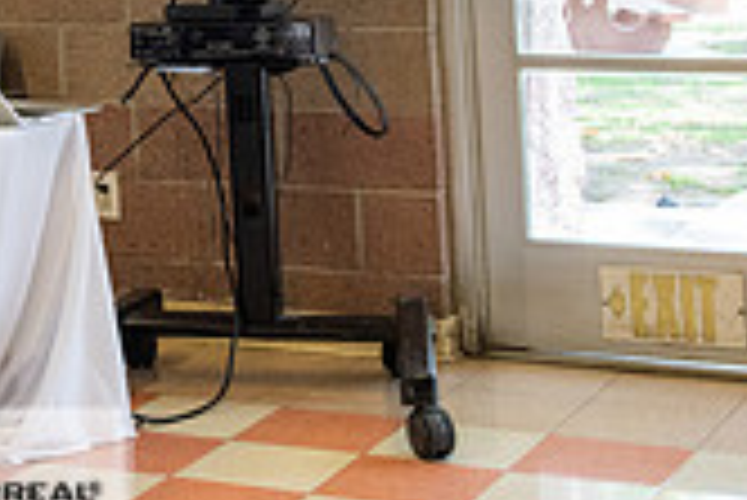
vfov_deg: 11.8
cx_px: -148
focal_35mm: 112
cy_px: -214
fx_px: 2326
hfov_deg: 17.4
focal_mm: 32
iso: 1600
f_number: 5.6
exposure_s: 1/200
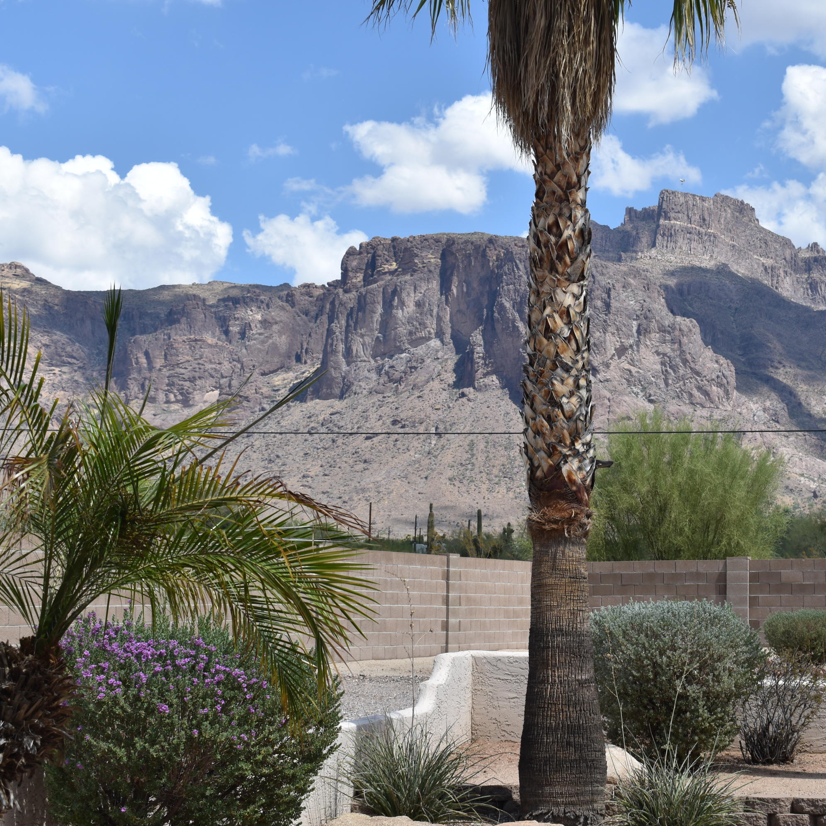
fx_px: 1863
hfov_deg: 24.9
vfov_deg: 25.0
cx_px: 555
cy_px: 412
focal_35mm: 69
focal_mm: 36
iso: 100
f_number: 8
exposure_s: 1/320
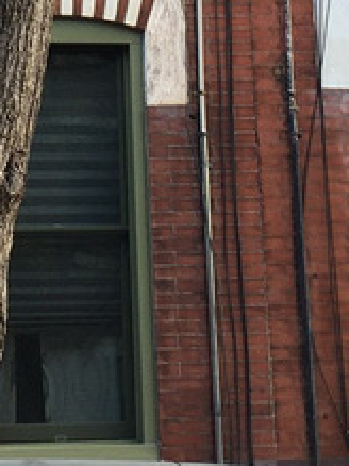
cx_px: 85
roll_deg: +0.0
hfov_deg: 9.3
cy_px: -174
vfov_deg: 12.0
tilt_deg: +16.7
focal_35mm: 159
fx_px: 2139
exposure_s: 1/120
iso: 25
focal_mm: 4.15
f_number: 2.2
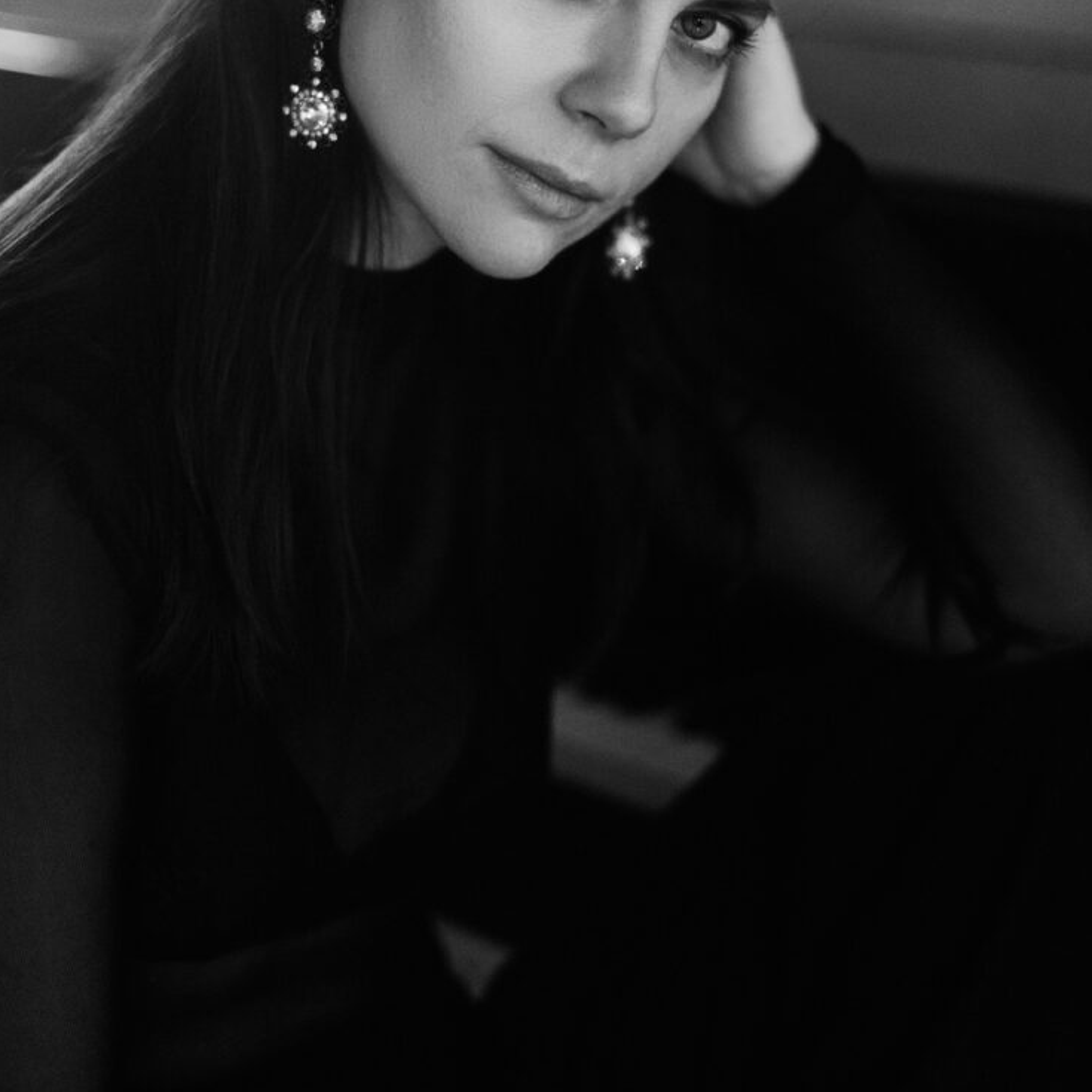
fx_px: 2962
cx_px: 573
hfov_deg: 20.9
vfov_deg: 20.8
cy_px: 329
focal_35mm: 83
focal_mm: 50
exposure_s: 1/1000
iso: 500
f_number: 1.4
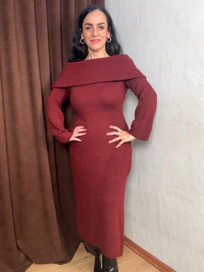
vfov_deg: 60.0
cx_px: 102
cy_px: 136
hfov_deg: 46.8
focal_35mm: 30
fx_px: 236
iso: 80
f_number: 2.2
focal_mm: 2.71
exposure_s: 1/50
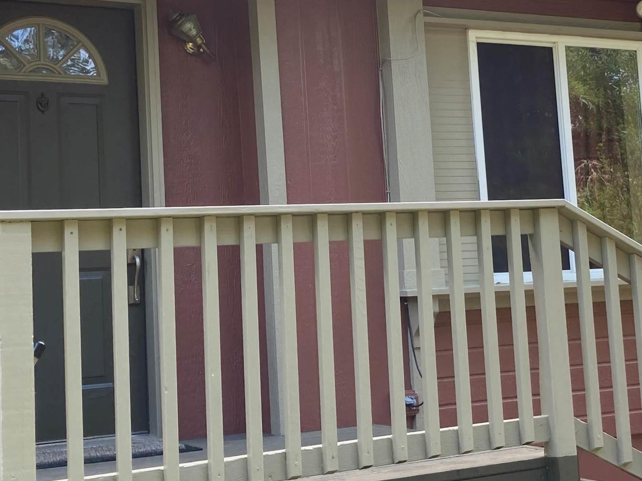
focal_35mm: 64
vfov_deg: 22.9
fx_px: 1187
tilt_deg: +4.7
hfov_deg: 30.2
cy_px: 197
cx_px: 382
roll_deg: +1.3
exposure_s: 1/122
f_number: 1.8
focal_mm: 3.99
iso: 25
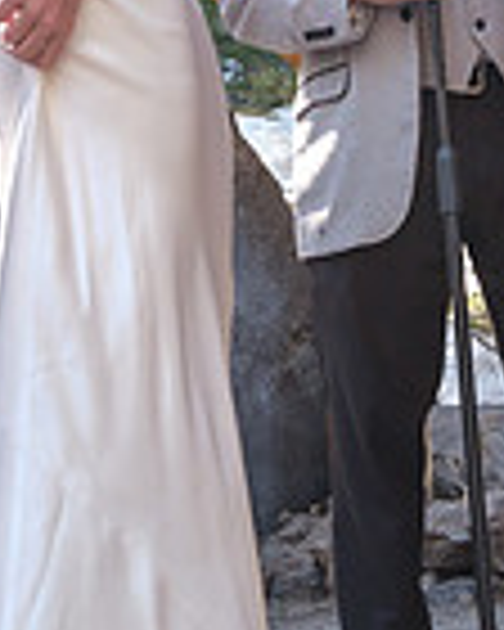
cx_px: 405
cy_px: 97
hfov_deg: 14.6
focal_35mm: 105
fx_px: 1958
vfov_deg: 18.1
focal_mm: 18
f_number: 3.2
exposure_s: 1/210
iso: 250
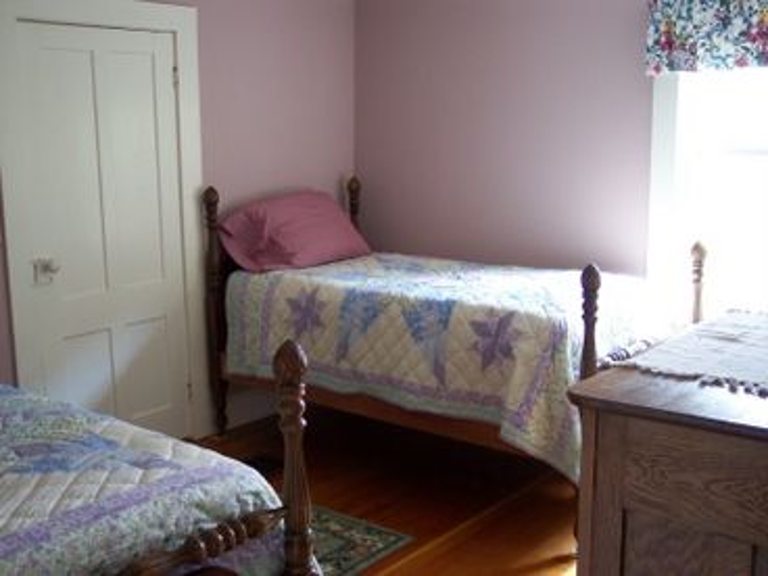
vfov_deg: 37.7
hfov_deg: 49.0
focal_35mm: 38
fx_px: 843
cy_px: 288
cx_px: 384
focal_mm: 8
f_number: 2.8
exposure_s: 1/15
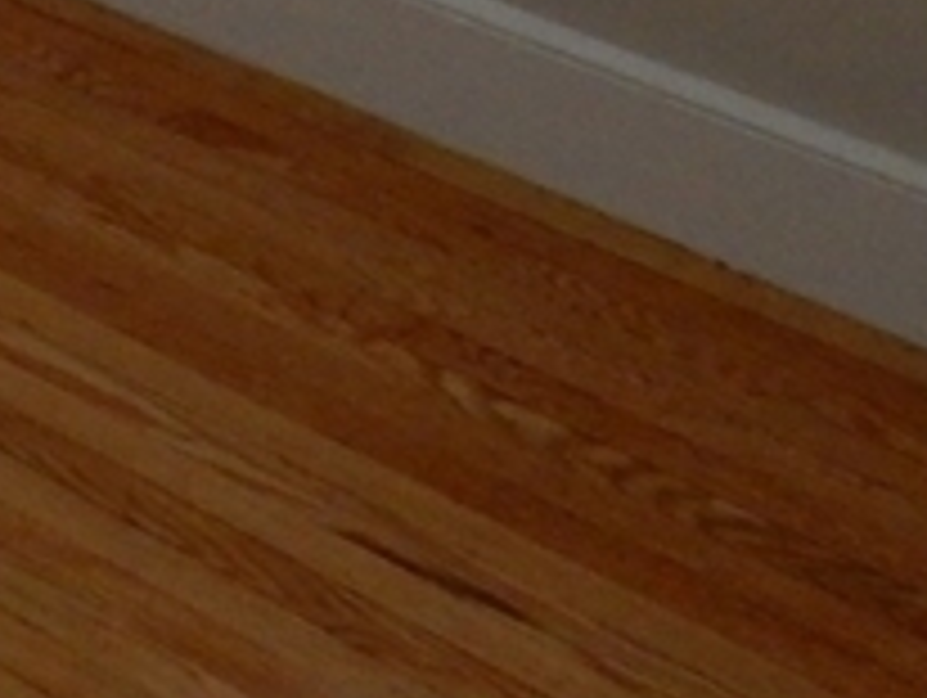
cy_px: -892
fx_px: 3325
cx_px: -842
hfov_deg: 13.8
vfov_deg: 10.5
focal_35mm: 124
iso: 400
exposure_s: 1/100
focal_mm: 4.5
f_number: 3.7
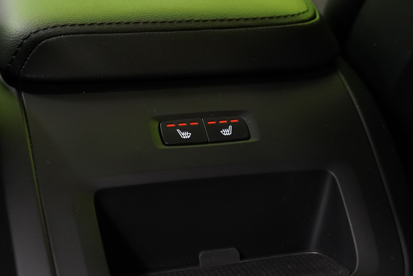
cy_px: 129
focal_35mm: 73
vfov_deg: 18.7
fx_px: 837
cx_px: 205
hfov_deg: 27.7
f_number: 5
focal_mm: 40
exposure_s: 1/30
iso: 4000
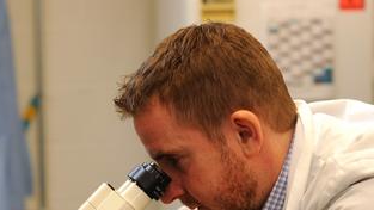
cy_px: 240
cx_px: 85
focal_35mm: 117
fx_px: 1160
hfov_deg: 18.2
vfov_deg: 10.2
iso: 250
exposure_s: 1/125
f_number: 2.5
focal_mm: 50
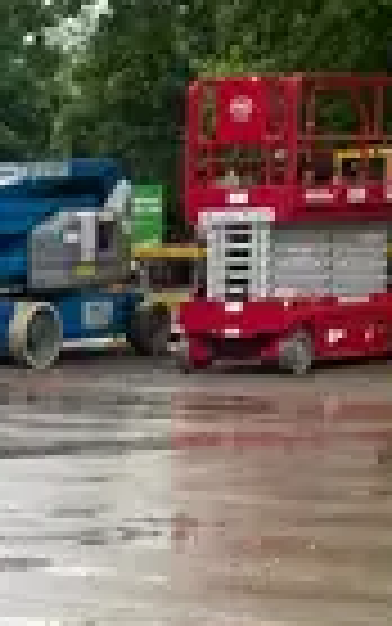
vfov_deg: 13.8
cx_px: -356
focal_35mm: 145
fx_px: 2476
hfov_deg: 8.6
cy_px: 853
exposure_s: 1/955
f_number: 1.6
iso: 50
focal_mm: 4.2
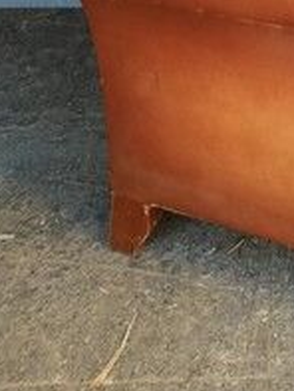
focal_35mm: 79
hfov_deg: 17.9
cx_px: 338
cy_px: -75
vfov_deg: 22.8
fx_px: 894
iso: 100
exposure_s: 1/50
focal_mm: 3.81
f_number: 2.2
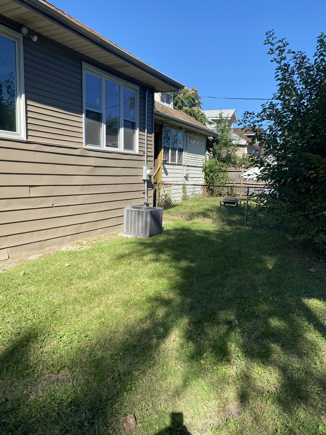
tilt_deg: -6.7
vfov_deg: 67.3
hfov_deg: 53.1
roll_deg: -1.2
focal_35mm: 26
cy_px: 218
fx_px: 326
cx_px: 163
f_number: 1.8
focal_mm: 4.25
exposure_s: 1/1565
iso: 32
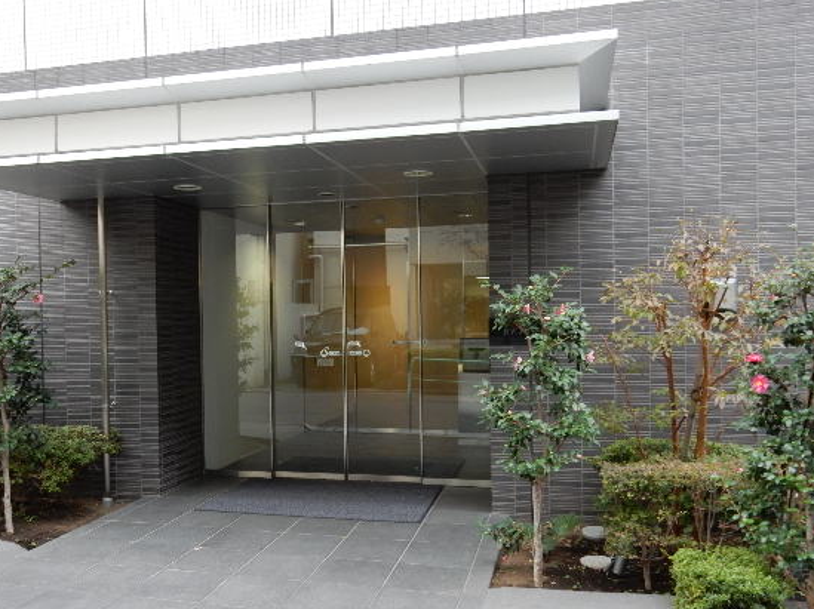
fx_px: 822
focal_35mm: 35
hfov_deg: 52.5
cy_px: 326
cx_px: 347
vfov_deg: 40.6
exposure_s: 1/30
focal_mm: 5.4
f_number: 4
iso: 320
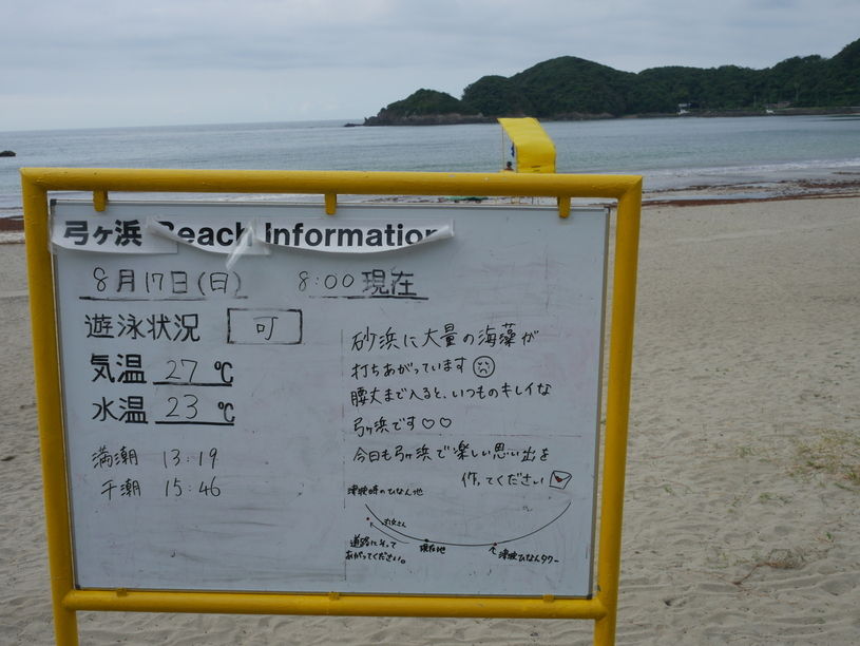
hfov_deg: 53.9
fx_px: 845
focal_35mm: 34
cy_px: 323
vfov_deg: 41.8
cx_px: 430
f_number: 8
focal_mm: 17
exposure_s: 1/500
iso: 200
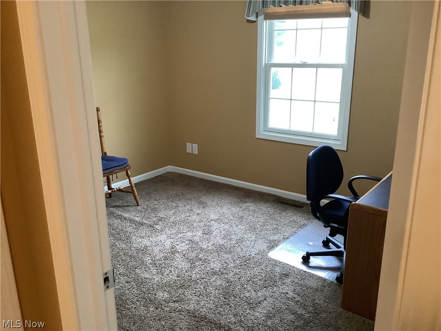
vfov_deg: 45.4
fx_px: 395
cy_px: 166
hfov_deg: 58.4
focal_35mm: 31
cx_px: 220
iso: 320
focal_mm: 3.3
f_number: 2.4
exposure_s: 1/60
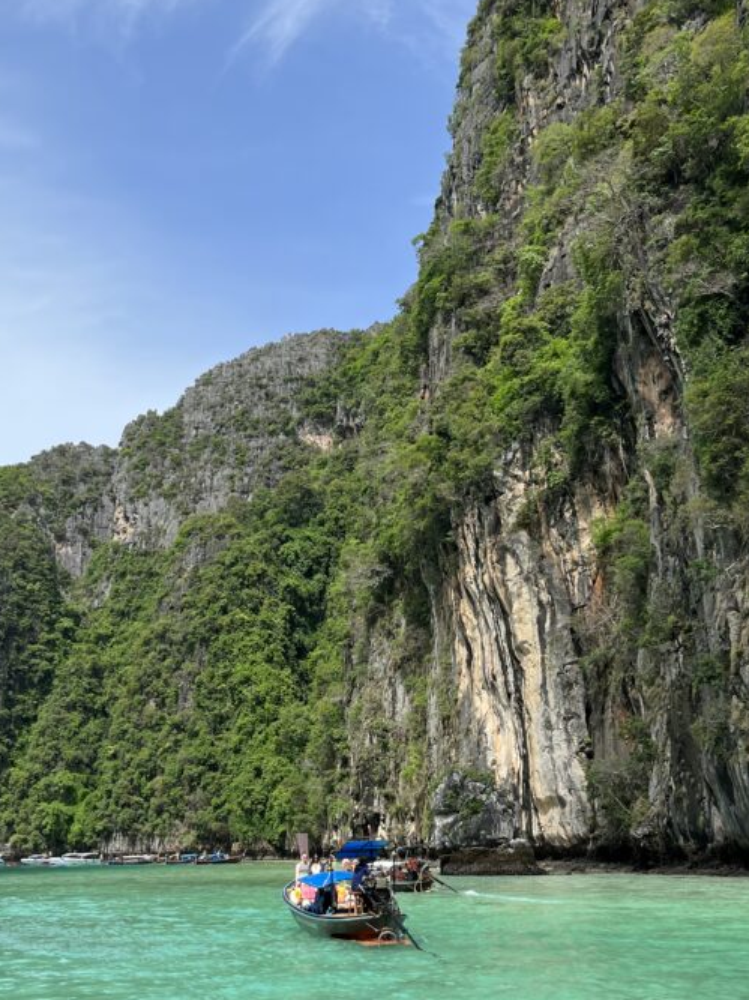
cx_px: 308
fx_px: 1155
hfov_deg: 35.8
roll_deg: +2.5
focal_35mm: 40
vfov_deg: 46.5
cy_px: 399
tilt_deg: +21.7
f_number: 1.6
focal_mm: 5.1
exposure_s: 1/3311
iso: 50
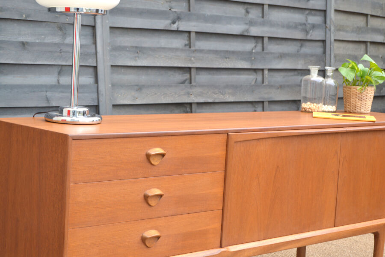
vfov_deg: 17.5
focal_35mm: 78
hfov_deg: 26.0
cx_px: 192
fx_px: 834
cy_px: 128
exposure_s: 1/100
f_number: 5.6
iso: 400
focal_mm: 52
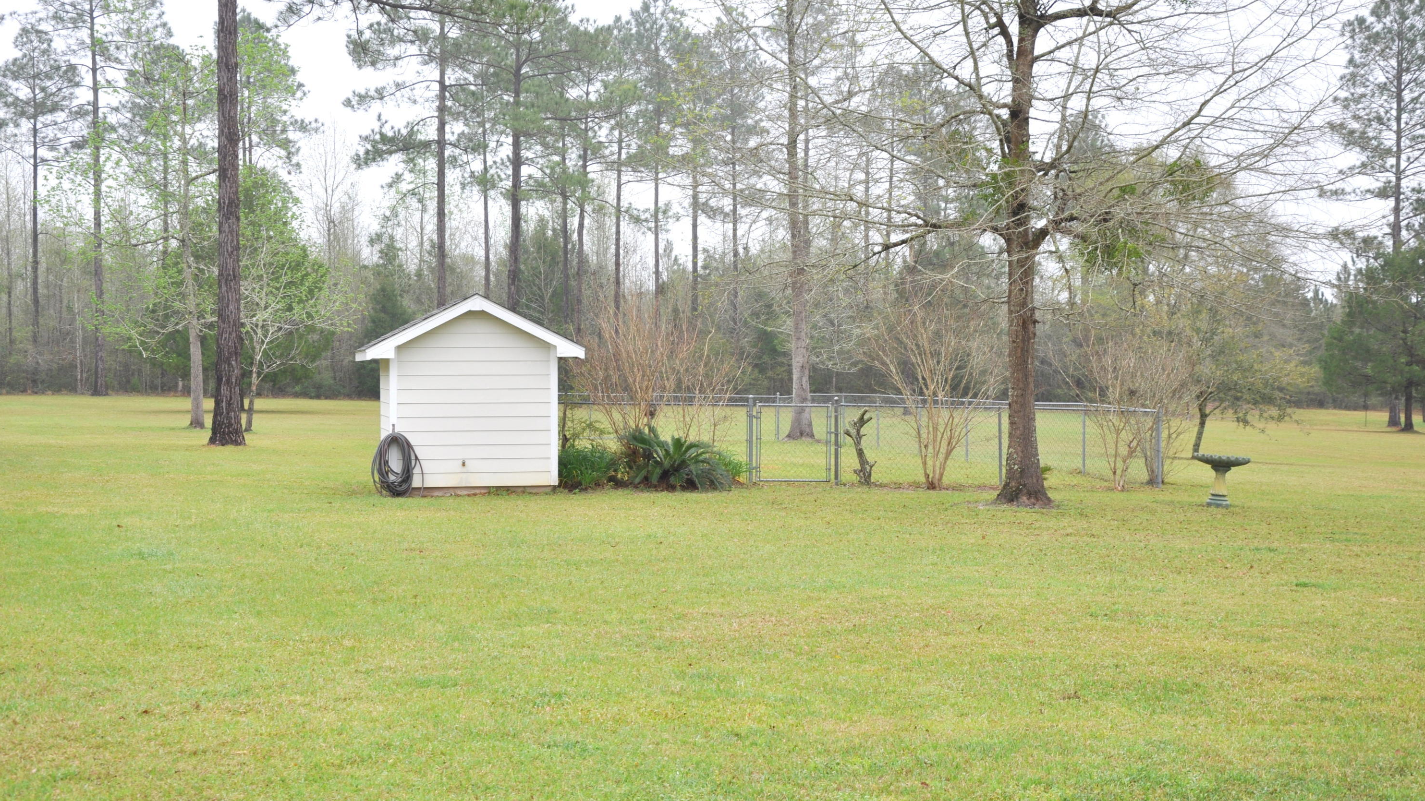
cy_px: 401
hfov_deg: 37.5
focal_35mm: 56
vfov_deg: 21.6
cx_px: 718
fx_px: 2098
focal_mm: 35
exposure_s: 1/160
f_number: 6.3
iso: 200
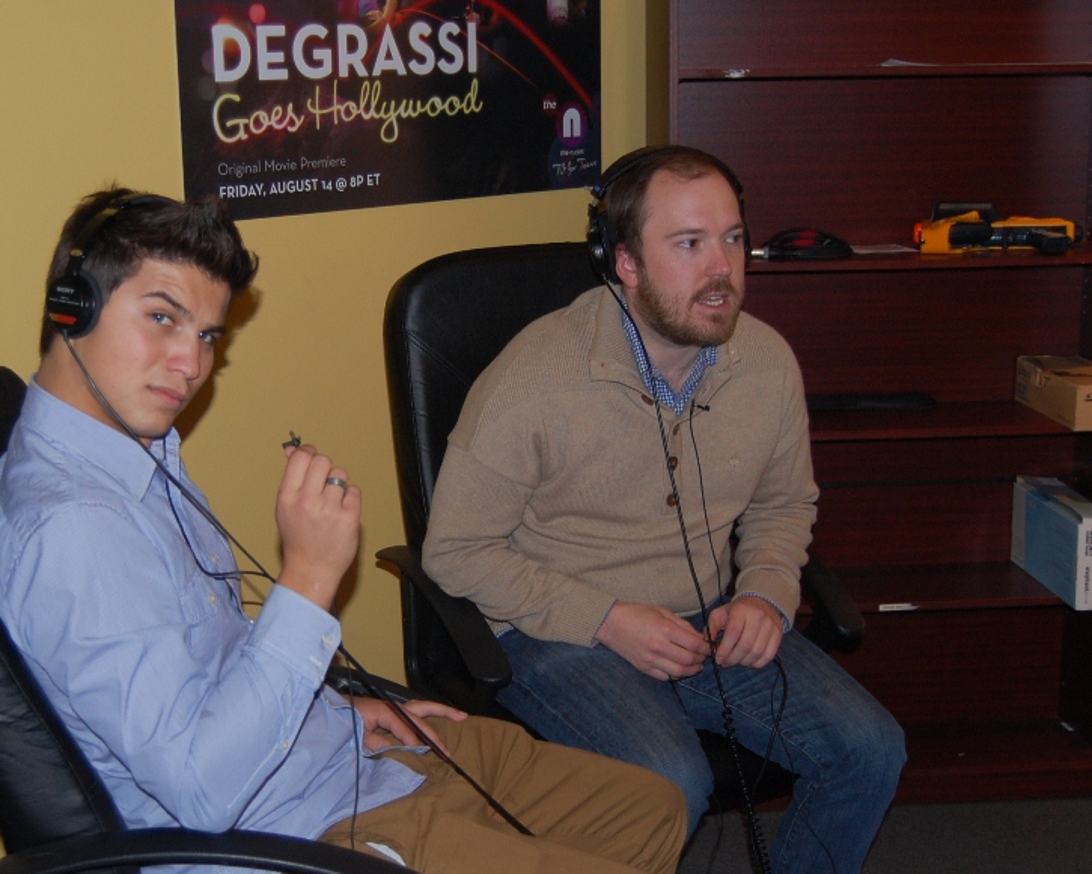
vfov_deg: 27.1
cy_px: 502
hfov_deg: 33.4
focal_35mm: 56
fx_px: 1810
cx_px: 409
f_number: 4
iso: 400
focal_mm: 24
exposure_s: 1/60
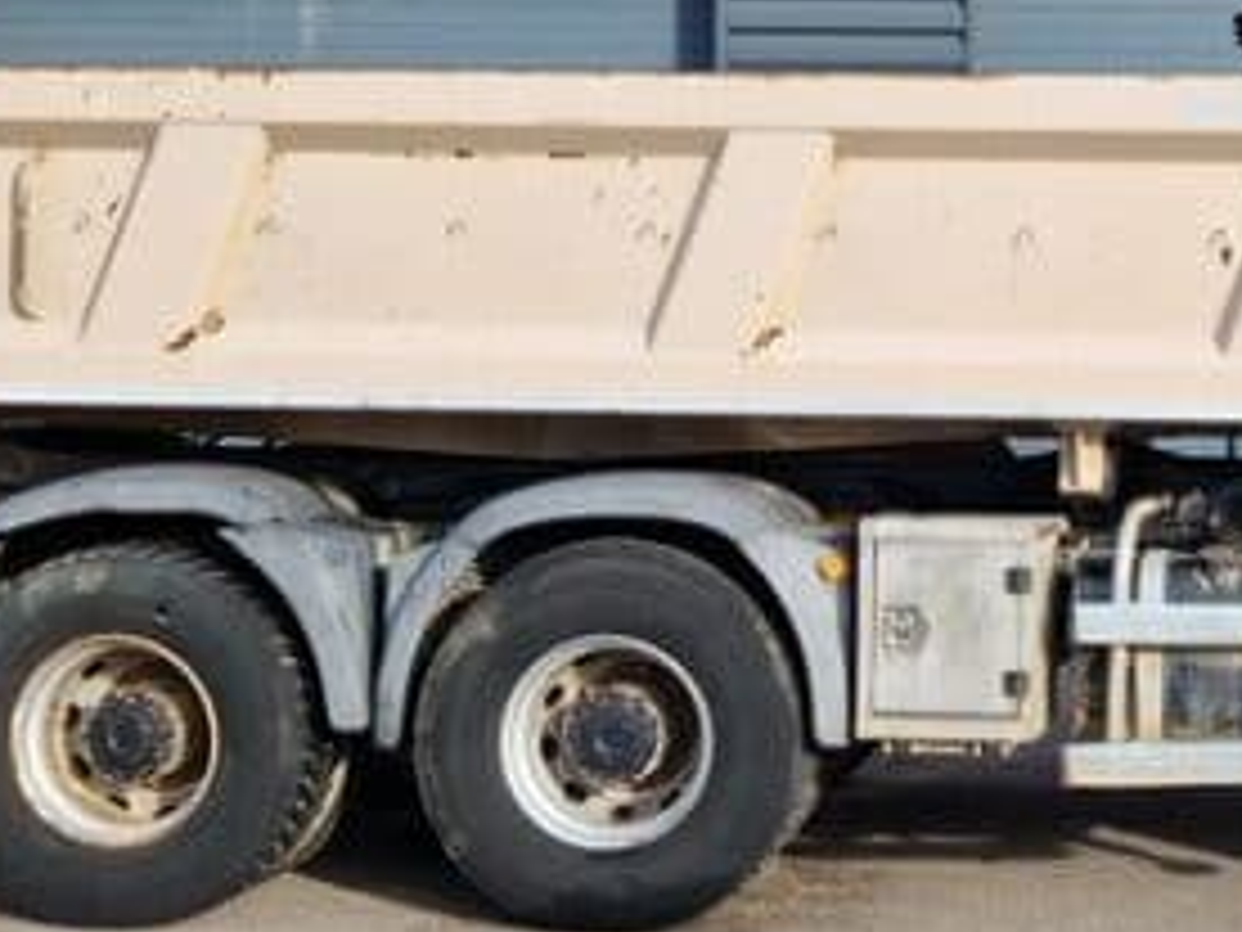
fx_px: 2296
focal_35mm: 64
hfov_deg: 29.2
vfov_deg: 22.9
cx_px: 1089
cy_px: 342
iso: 50
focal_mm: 5.4
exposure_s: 1/6579
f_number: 1.8
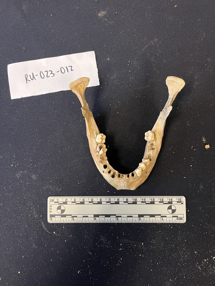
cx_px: 108
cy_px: 143
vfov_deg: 67.3
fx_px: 215
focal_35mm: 26
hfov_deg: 53.1
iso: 500
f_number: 1.6
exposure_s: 1/40
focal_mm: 5.1
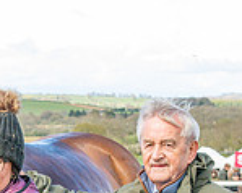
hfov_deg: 8.6
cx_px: -61
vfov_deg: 6.8
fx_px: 1589
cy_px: 345
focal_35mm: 222
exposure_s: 1/640
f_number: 5
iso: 400
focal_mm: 35
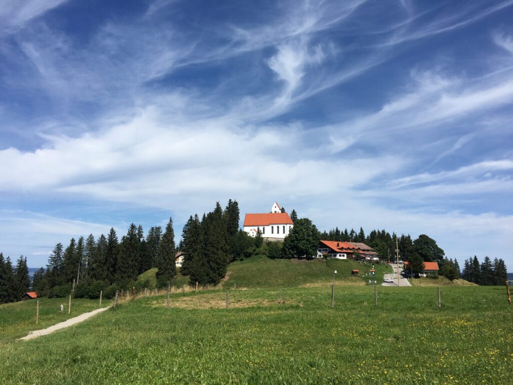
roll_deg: -0.5
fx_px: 430
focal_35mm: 29
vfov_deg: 48.2
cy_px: 192
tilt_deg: +8.9
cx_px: 256
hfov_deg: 61.7
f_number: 2.2
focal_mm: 4.15
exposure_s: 1/2564
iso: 25
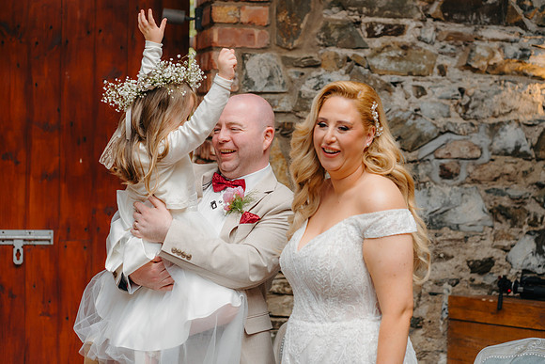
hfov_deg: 23.9
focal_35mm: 85
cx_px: 272
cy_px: 182
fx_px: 1287
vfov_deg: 16.1
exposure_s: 1/500
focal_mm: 85
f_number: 3.2
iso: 200
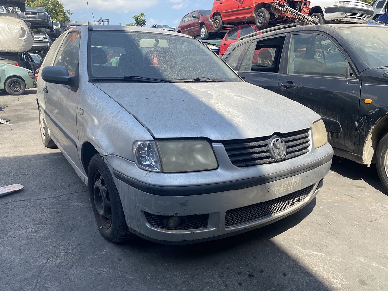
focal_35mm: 26
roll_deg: -1.8
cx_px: 194
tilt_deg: -17.1
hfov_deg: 67.3
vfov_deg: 53.1
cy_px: 146
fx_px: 291
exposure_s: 1/1447
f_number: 1.8
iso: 32
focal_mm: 4.25
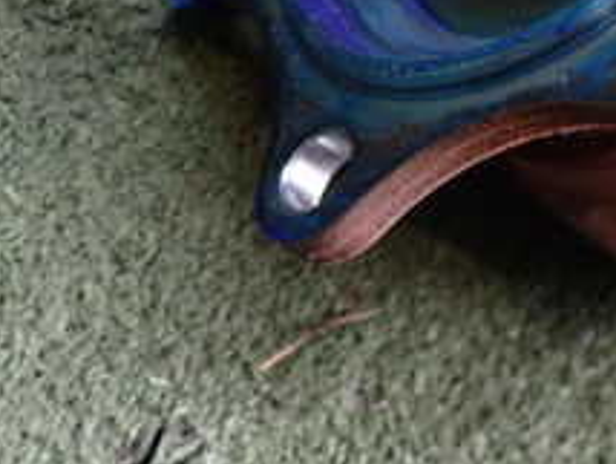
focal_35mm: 84
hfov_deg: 21.8
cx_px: 702
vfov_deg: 16.6
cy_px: -150
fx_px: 1496
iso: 200
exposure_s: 1/80
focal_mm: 5.4
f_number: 2.3
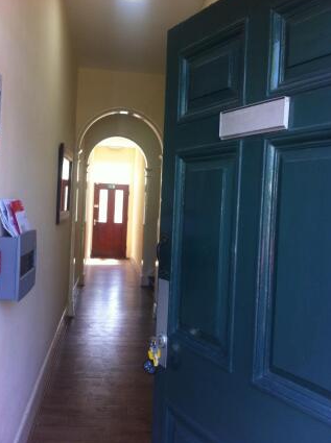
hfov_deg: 39.5
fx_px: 461
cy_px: 217
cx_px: 164
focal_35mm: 36
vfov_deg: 51.4
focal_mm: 3.85
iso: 80
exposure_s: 1/40
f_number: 2.8
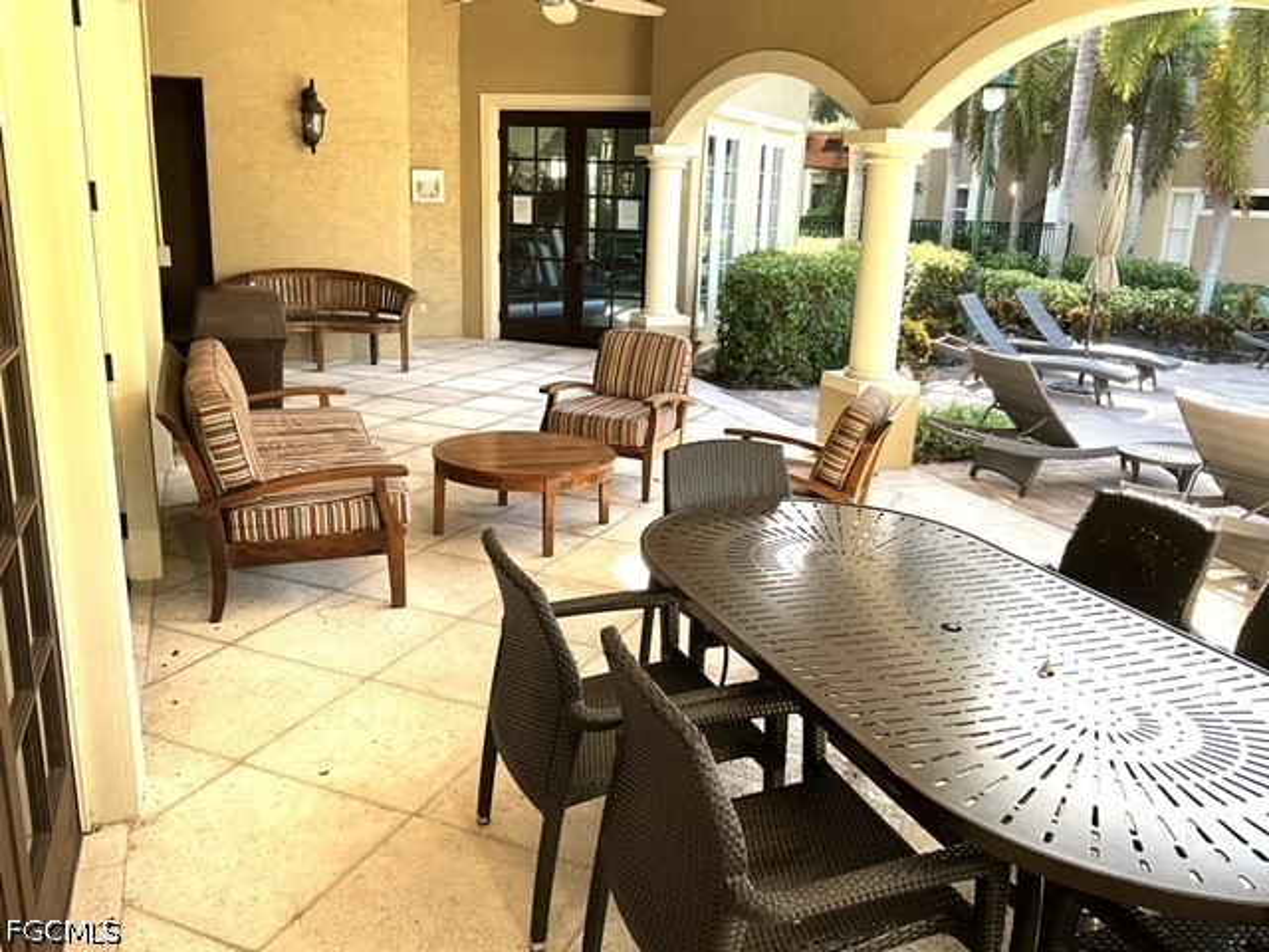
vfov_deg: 48.2
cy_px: 476
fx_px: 1063
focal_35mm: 29
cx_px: 634
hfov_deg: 61.7
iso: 32
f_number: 1.8
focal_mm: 3
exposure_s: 1/122
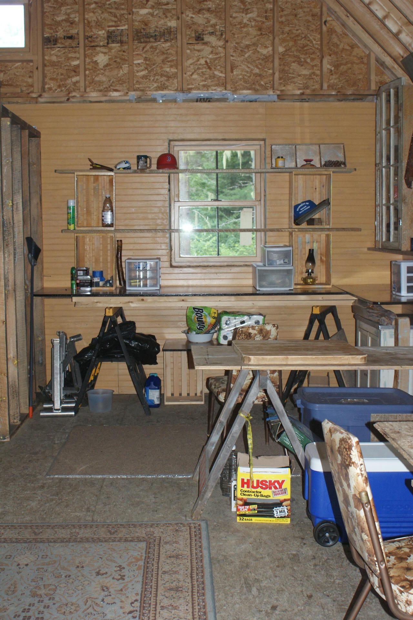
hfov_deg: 31.9
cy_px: 310
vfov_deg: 46.4
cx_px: 206
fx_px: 723
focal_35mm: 42
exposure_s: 1/60
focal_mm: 28
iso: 400
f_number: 5
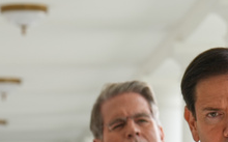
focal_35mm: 332
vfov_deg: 3.9
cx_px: 259
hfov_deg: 6.3
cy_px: 186
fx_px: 2061
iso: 400
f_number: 5
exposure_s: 1/500
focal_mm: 70
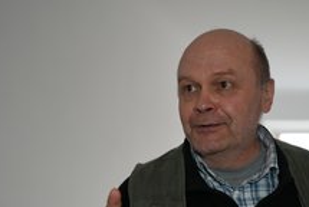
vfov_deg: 20.6
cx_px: 180
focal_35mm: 65
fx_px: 559
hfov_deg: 30.9
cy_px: 180
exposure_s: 1/50
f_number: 2.8
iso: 320
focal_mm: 35
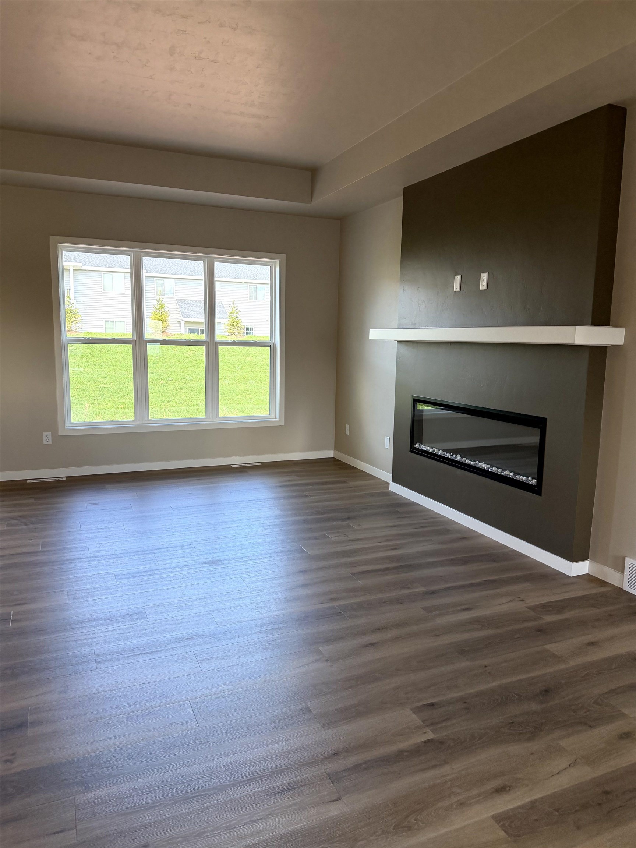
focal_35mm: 24
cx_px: 318
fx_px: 588
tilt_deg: -7.3
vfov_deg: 71.6
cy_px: 424
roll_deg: -1.8
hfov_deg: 56.8
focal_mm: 6.76
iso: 200
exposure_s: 1/204
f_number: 1.78
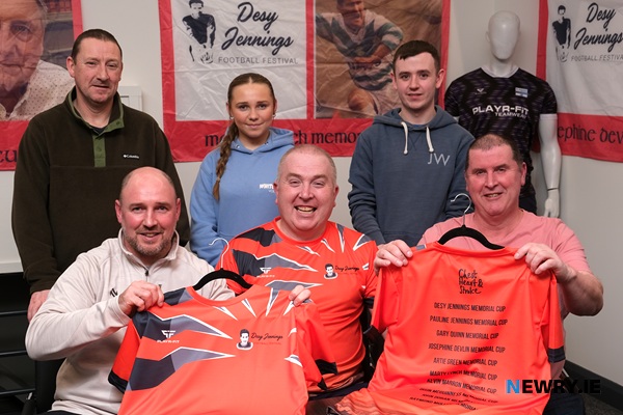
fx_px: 692
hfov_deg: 48.5
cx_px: 312
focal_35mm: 40
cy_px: 208
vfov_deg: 33.4
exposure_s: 1/125
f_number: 4.5
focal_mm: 26.5
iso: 400
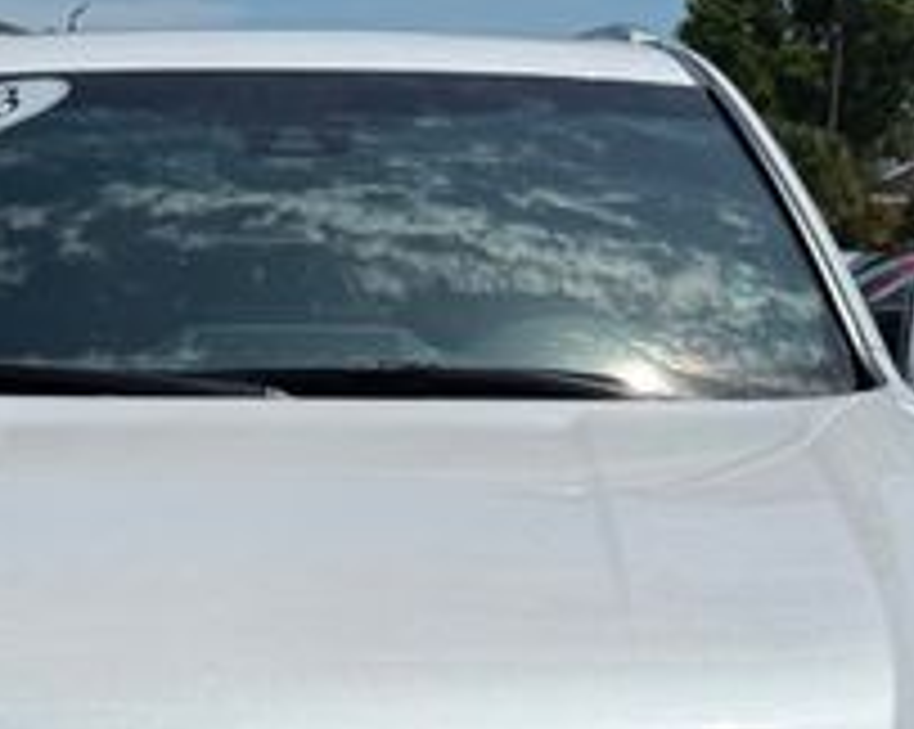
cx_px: 342
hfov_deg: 25.7
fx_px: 2000
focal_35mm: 74
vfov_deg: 19.5
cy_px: 878
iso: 80
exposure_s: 1/14286
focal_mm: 6.76
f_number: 1.78
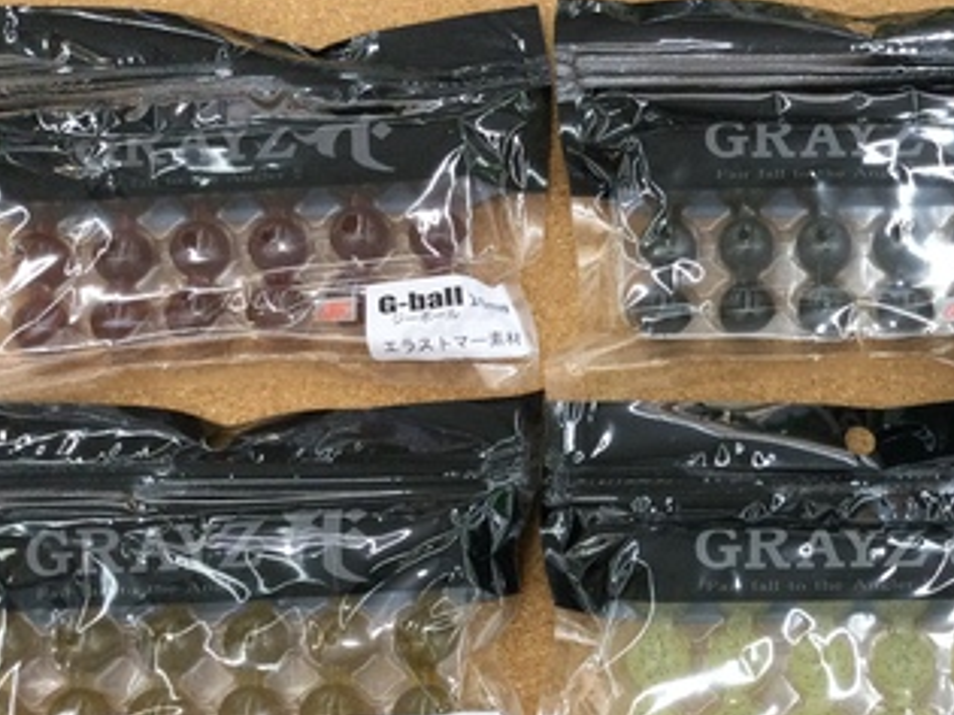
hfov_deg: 31.0
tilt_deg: -73.9
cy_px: 627
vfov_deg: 24.2
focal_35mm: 59
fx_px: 1625
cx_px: 890
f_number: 2.4
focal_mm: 3.3
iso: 40
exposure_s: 1/30
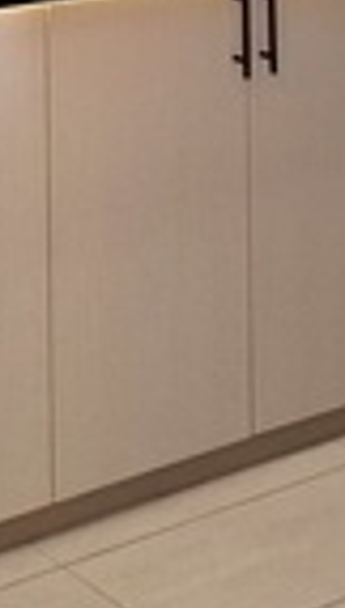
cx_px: 43
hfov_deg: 10.8
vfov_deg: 17.4
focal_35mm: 112
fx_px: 1812
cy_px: -268
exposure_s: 1/100
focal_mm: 5.54
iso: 80
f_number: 1.8
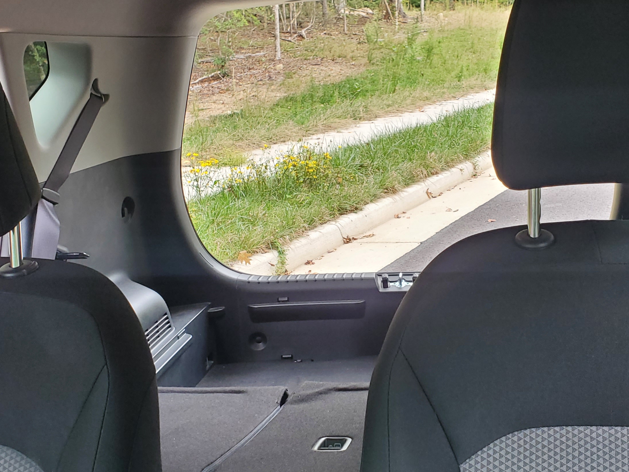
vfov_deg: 30.3
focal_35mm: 48
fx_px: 872
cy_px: 255
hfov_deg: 39.3
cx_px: 400
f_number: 2.4
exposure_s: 1/71
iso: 125
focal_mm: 4.3
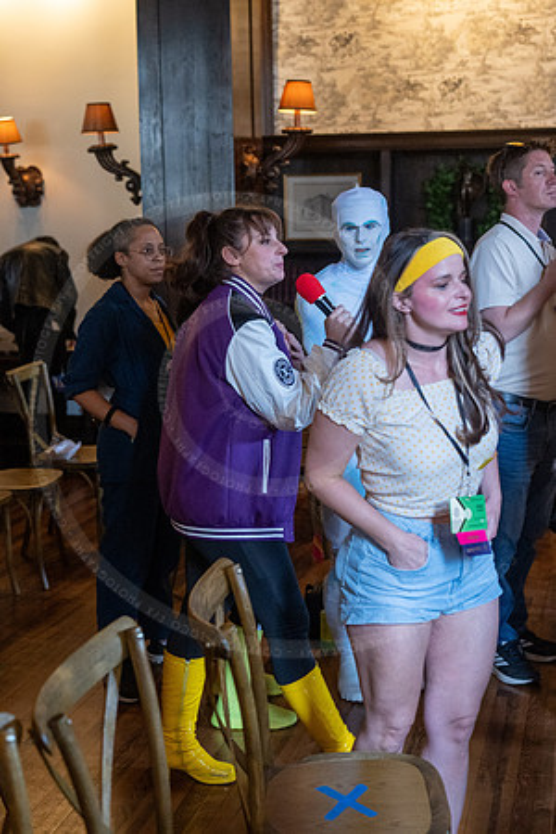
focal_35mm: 52
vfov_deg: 38.2
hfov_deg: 26.0
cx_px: 278
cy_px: 417
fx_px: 1205
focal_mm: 35
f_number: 2
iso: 1600
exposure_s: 1/250
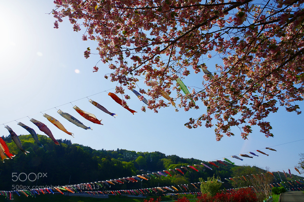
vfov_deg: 53.1
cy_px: 101
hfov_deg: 73.8
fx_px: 202
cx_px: 152
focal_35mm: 24
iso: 200
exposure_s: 1/100
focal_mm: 16
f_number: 16
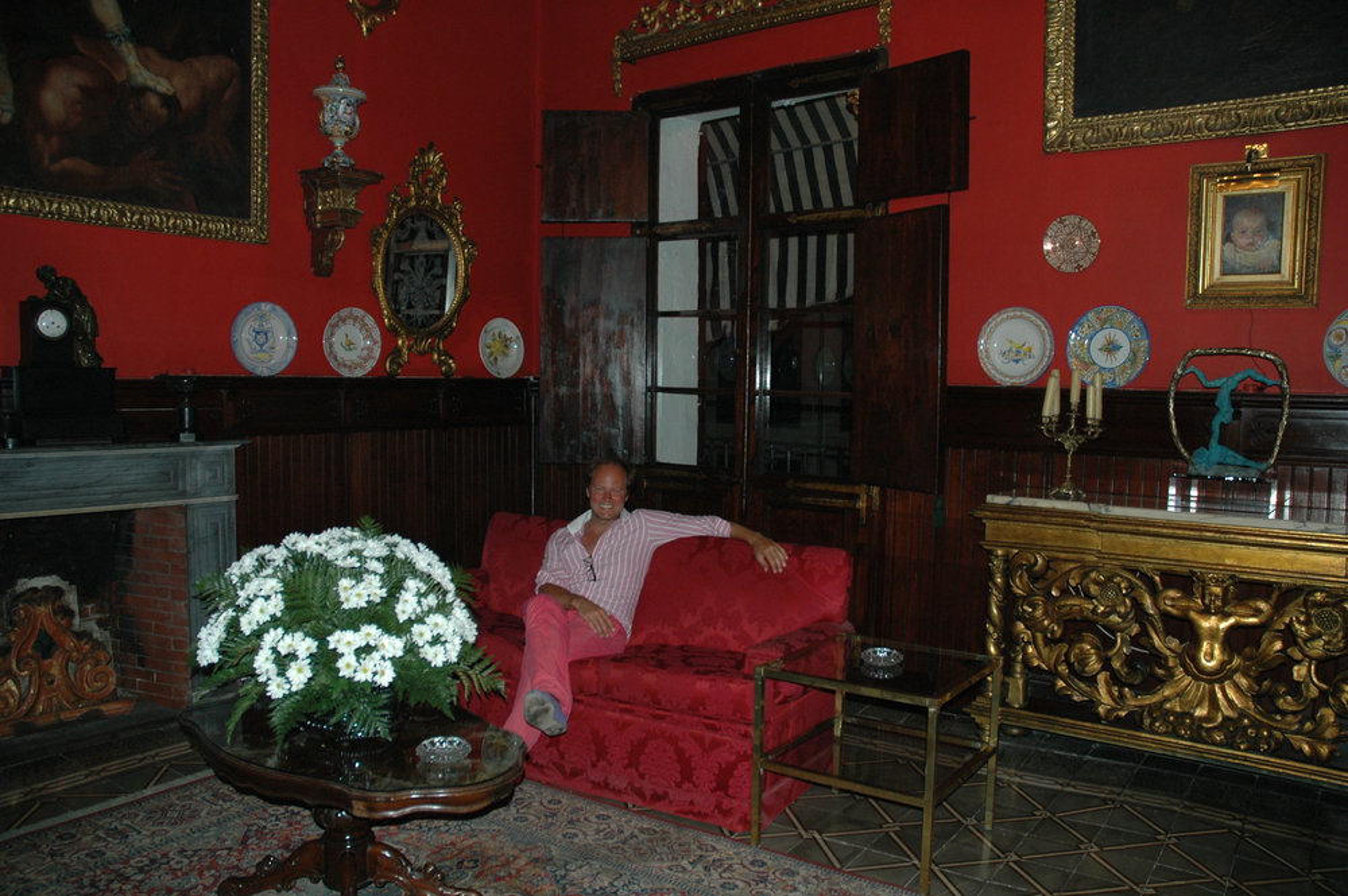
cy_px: 448
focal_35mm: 27
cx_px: 674
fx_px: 1010
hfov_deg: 67.4
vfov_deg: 47.9
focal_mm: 18
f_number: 3.5
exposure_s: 1/60
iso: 400
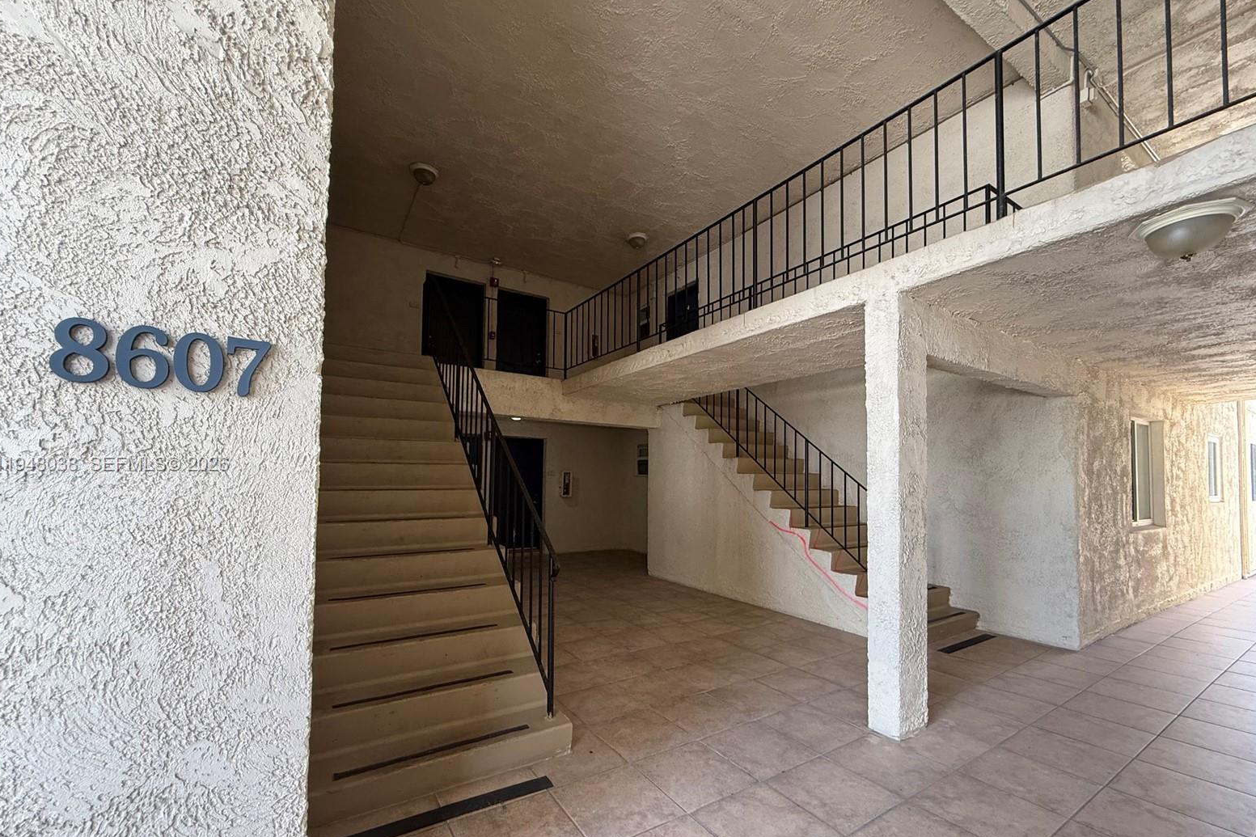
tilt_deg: +2.0
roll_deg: -1.1
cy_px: 465
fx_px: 523
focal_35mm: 15
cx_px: 624
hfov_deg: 100.4
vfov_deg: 77.0
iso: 250
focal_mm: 2.22
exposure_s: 1/99
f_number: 2.2
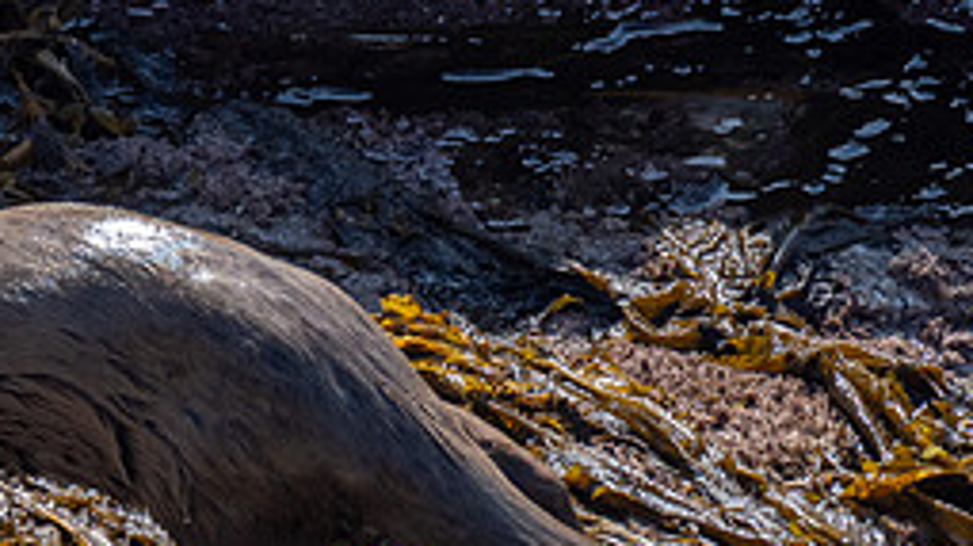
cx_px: 19
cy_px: 515
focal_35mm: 2082
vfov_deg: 0.6
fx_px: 53676
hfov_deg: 1.0
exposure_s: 1/1250
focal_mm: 420
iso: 400
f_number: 5.6
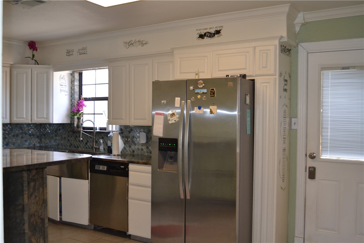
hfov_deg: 53.1
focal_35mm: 36
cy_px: 122
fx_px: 364
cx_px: 182
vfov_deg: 36.9
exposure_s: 1/60
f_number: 4
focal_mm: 24
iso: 640
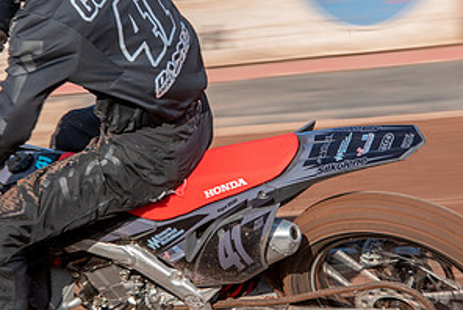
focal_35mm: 512
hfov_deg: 4.0
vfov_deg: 2.7
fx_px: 6591
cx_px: 202
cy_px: 139
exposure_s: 1/200
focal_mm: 200
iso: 100
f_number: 7.1
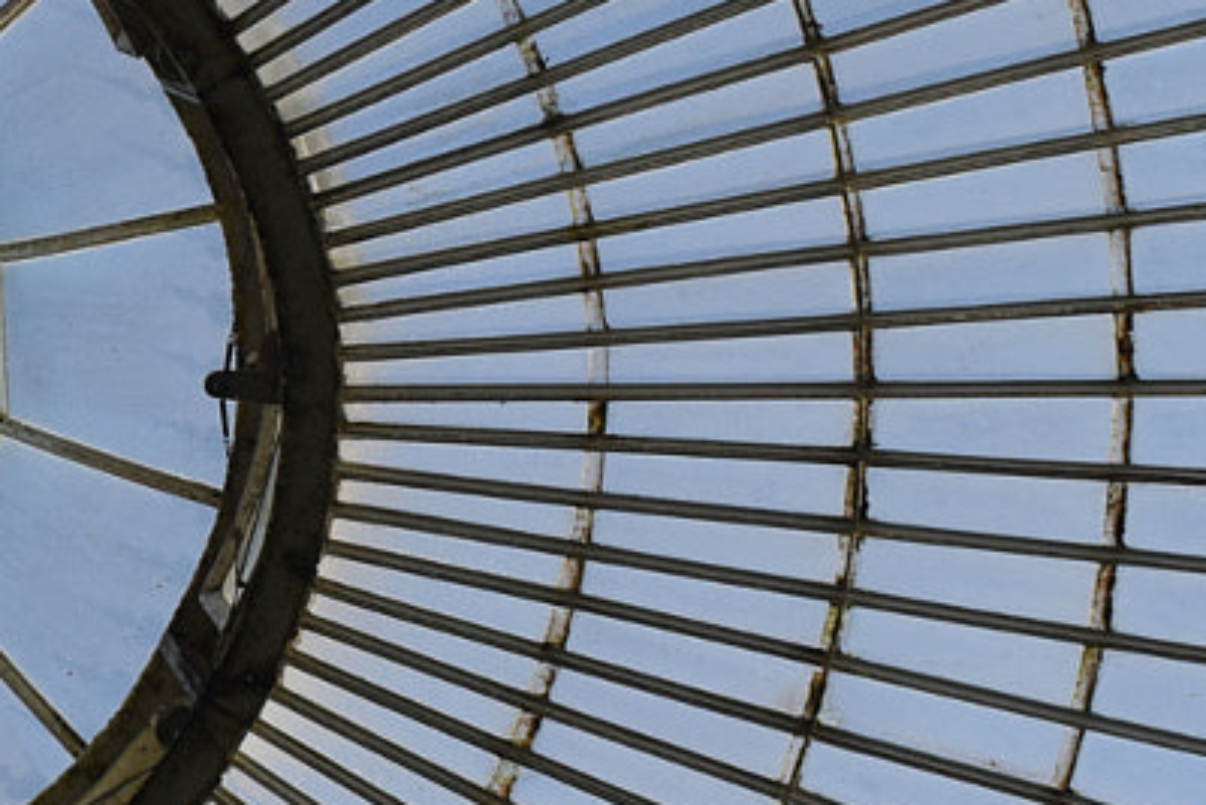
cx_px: -362
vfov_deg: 9.5
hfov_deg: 13.7
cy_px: 283
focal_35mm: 144
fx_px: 4825
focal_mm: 24
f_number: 9
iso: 200
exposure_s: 1/320
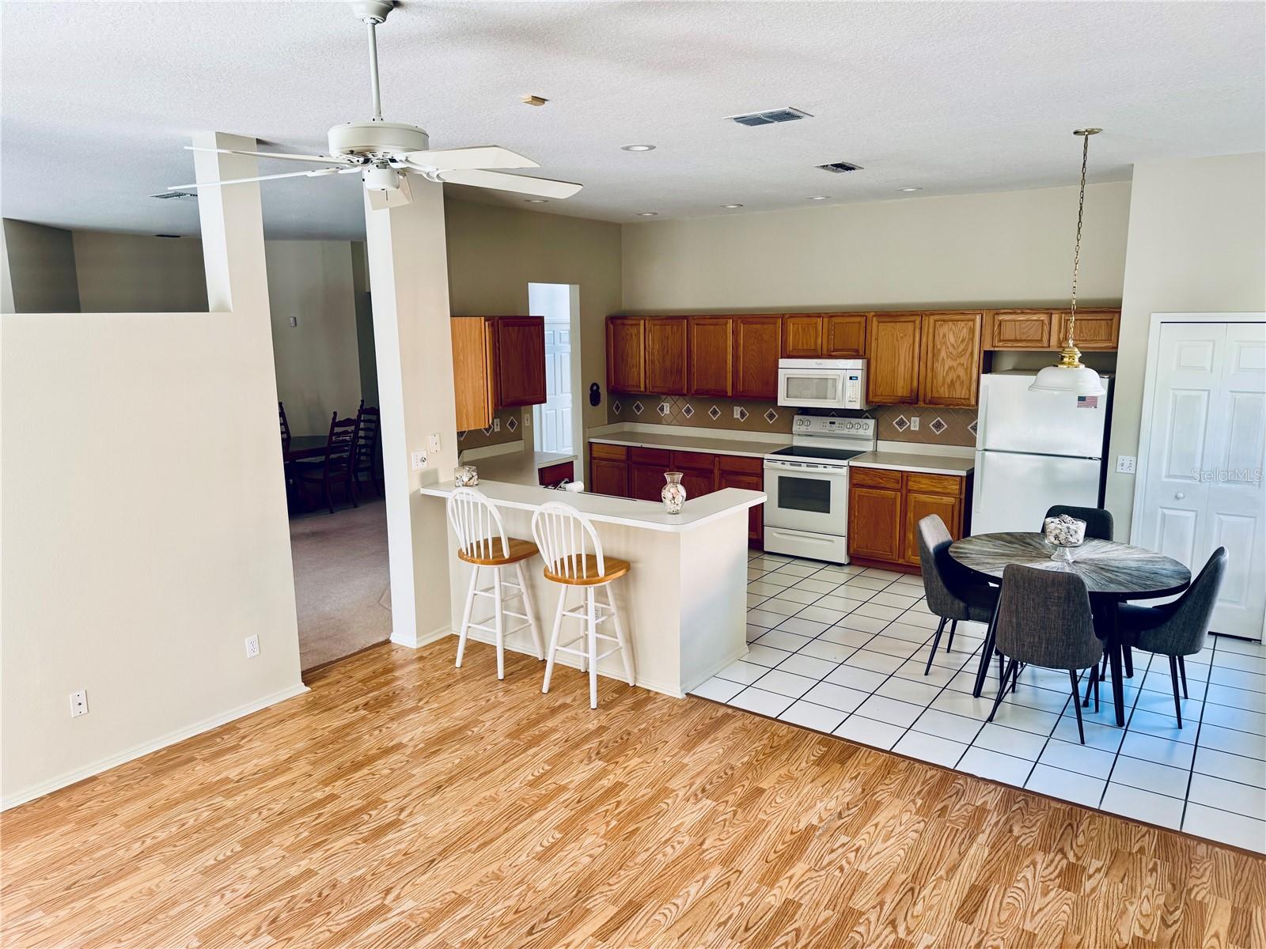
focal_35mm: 24
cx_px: 633
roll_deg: +0.1
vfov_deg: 56.8
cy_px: 474
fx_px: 878
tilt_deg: -11.2
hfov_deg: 71.6
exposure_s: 1/121
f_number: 1.78
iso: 100
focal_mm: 6.76
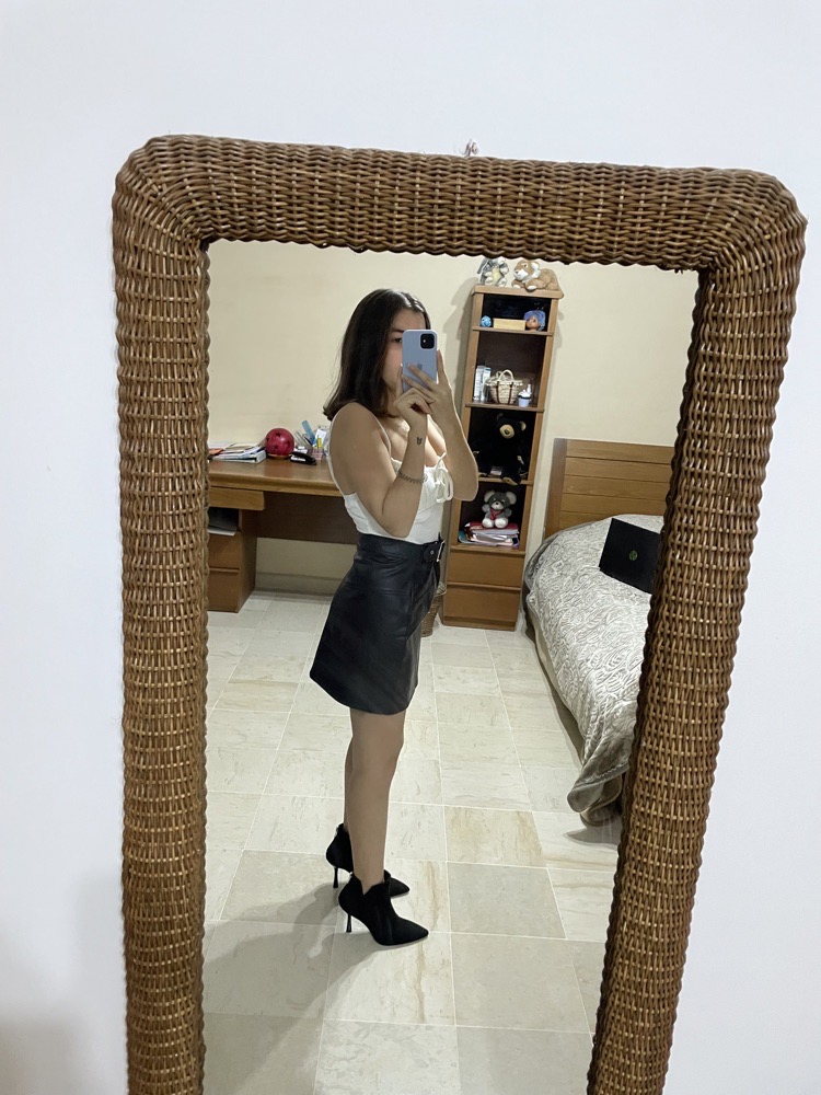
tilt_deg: -13.5
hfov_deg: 53.1
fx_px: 822
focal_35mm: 26
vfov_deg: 67.3
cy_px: 548
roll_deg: -4.7
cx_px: 410
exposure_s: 1/33
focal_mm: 4.2
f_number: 1.6
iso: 400
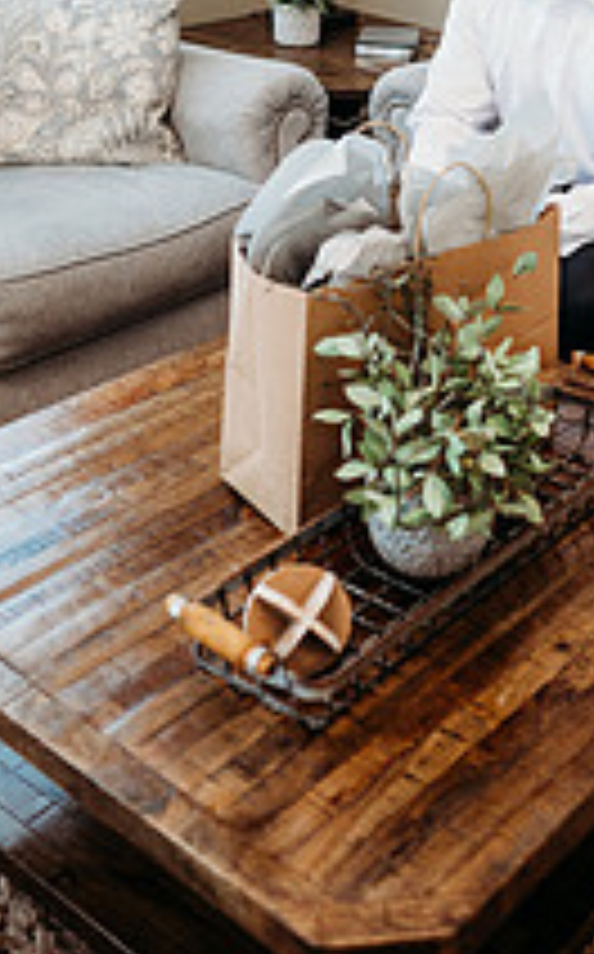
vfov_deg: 36.9
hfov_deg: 24.1
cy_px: 130
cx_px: 540
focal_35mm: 52
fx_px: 1351
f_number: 2.5
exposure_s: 1/160
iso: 400
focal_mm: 24
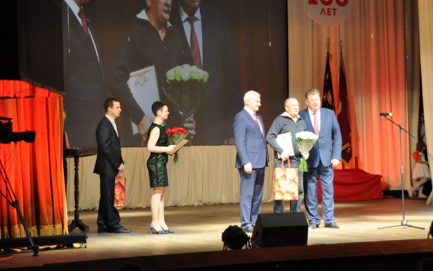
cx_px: 240
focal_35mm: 80
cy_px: 103
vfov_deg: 16.3
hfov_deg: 25.8
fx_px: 944
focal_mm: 44
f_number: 4.5
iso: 1000
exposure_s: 1/80
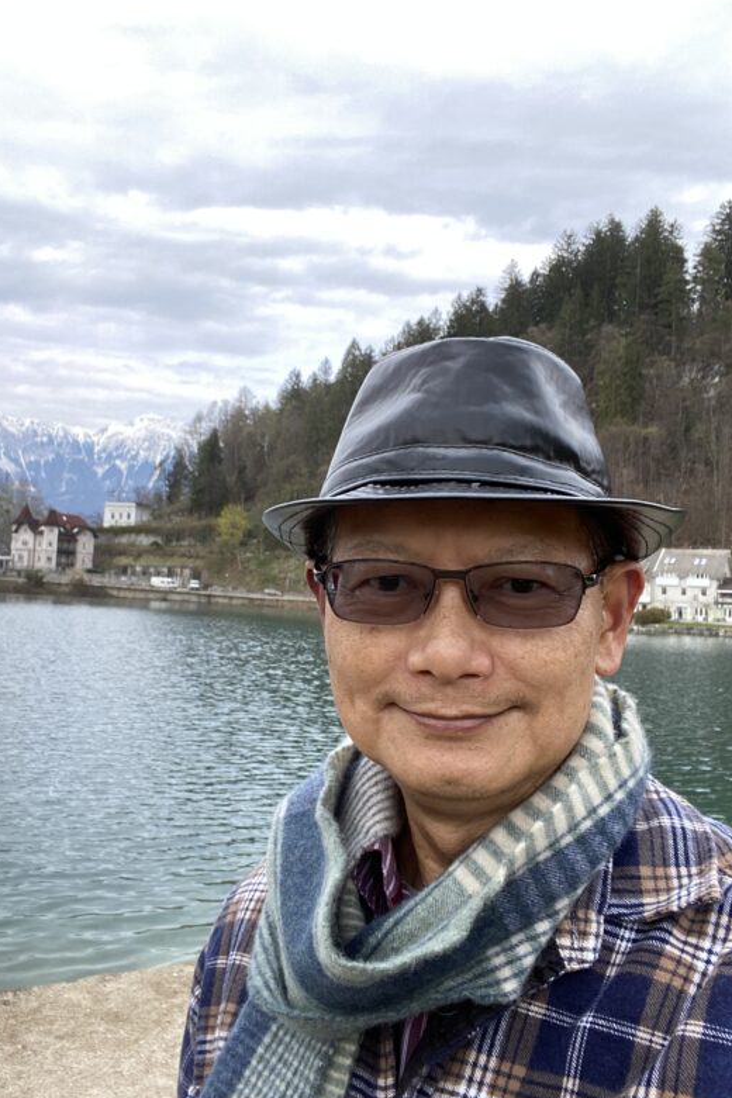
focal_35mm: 32
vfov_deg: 58.7
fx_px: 976
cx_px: 324
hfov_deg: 41.1
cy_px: 546
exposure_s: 1/130
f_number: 2.2
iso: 25
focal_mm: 2.71
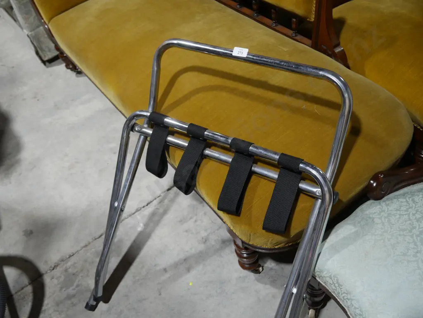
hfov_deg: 53.9
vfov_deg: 41.8
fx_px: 416
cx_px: 212
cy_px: 159
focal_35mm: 34
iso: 250
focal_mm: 17
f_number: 4
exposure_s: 1/60
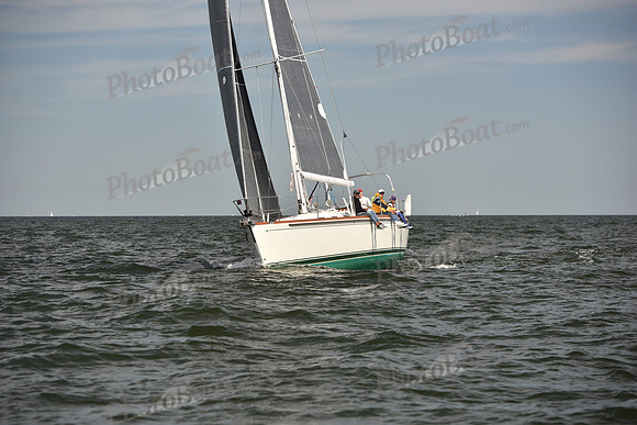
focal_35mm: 112
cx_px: 318
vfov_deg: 12.2
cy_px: 212
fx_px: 1982
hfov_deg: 18.3
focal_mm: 112
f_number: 4.5
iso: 250
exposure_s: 1/1250
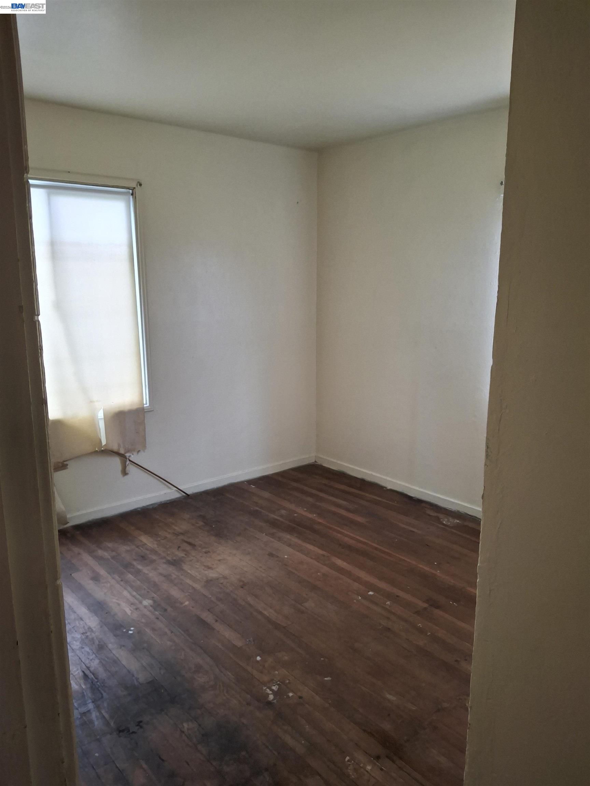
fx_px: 568
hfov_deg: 54.9
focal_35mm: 25
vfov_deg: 69.4
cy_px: 393
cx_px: 295
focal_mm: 4.69
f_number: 1.8
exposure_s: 1/60
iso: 125
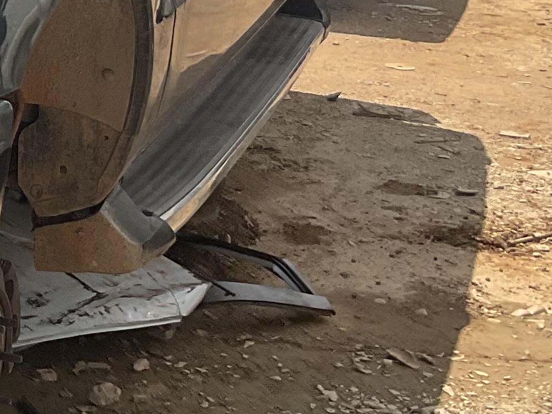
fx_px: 1897
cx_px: -174
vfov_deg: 12.2
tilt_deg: -9.4
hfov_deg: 15.7
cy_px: -37
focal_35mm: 119
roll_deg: -1.5
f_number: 1.8
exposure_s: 1/2141
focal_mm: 3
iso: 16
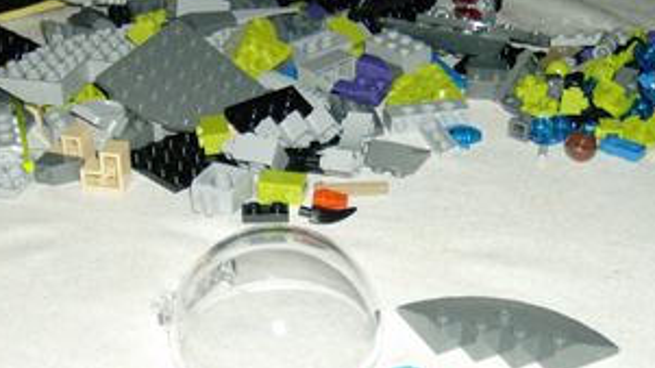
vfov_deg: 17.9
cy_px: 261
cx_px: 305
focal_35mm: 67
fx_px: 1163
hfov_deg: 31.4
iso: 200
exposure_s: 1/74
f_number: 3.1
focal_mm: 7.7
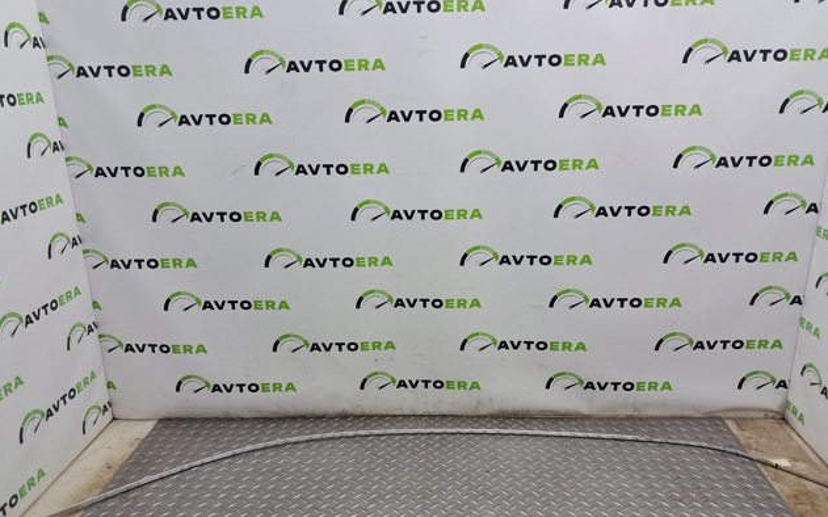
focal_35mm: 29
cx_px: 417
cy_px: 292
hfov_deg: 64.7
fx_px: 654
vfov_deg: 43.0
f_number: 1.8
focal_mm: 4
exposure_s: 1/50
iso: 50
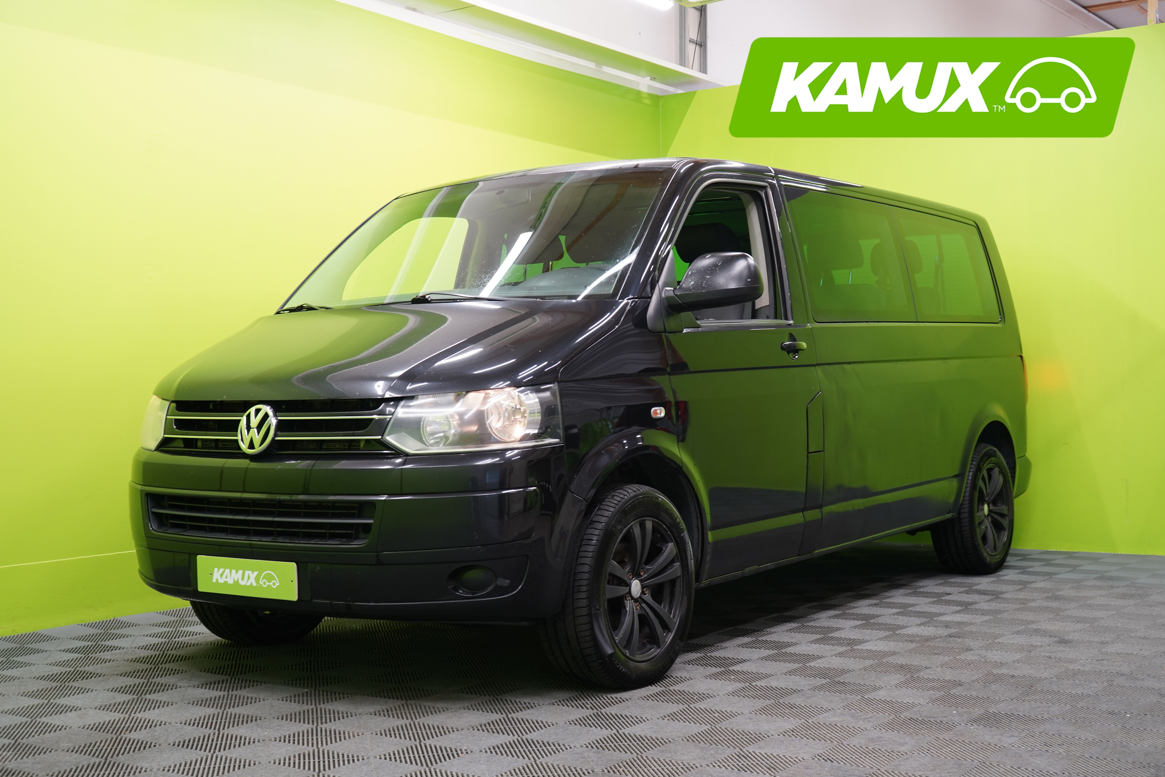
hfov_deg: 44.5
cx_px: 582
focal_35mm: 44
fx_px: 1424
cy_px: 388
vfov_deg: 30.5
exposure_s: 1/20
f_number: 5
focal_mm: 44
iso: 400
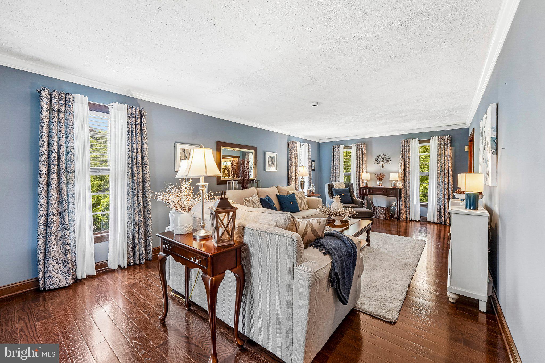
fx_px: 212
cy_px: 182
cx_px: 272
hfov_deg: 104.3
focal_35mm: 14
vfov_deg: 81.2
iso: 800
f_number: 8
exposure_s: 1/15
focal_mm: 14
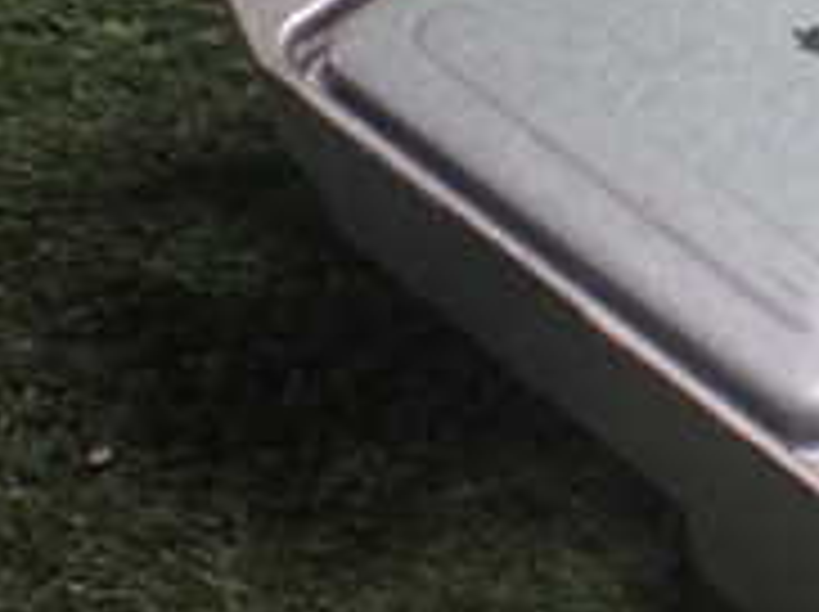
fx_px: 2339
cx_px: 950
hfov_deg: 18.9
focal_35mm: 99
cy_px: 122
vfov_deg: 14.8
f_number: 2.3
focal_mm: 5.4
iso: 800
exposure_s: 1/60
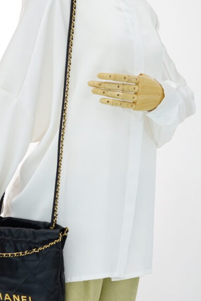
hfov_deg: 14.4
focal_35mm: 95
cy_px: 110
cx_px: 73
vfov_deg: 21.4
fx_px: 796
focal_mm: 50
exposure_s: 1/13
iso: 640
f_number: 6.3
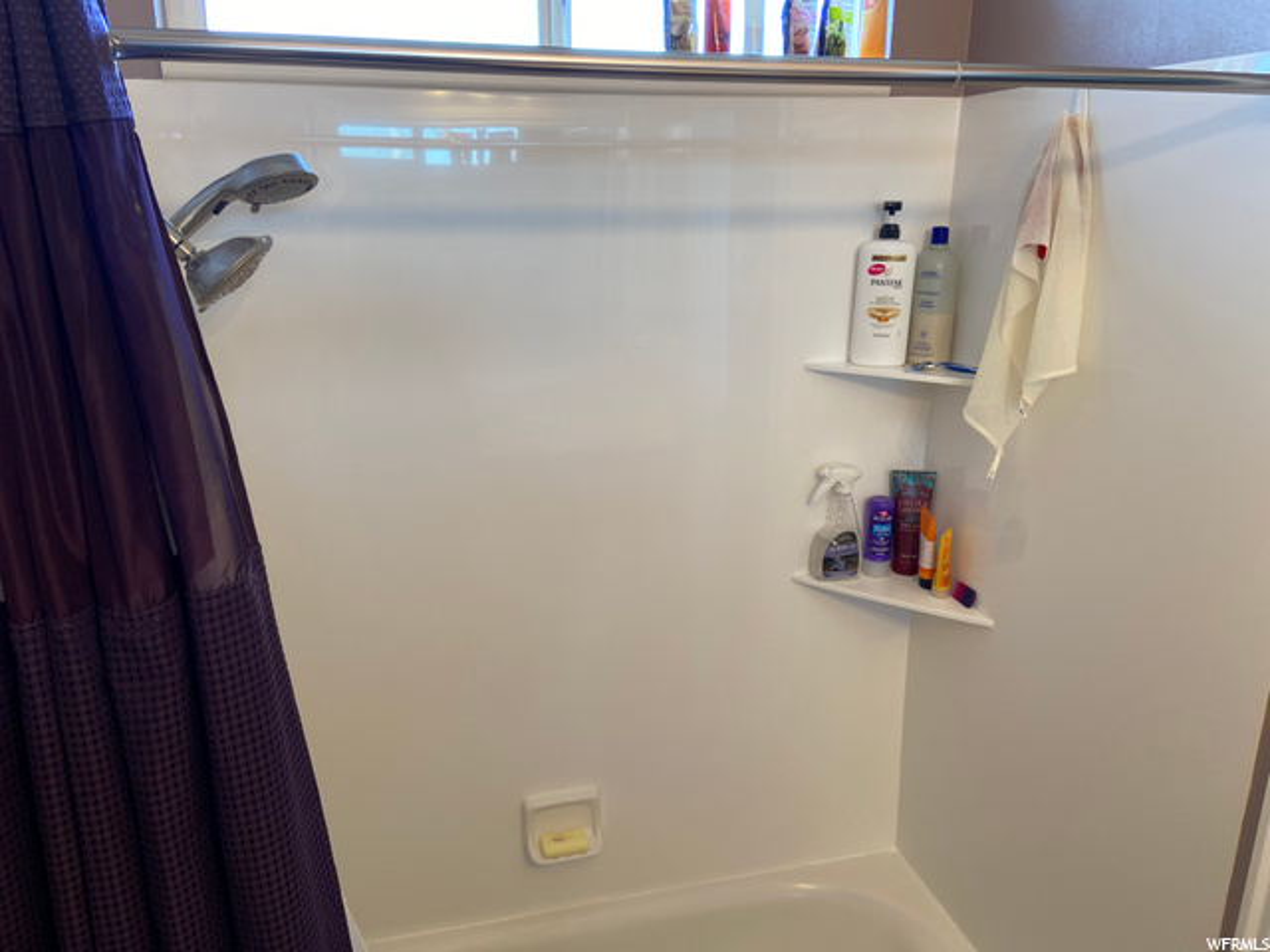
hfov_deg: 67.3
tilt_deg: -17.6
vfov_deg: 53.1
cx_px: 635
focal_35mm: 26
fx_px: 954
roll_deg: -0.1
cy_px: 476
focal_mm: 4.25
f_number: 1.8
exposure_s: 1/60
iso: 80
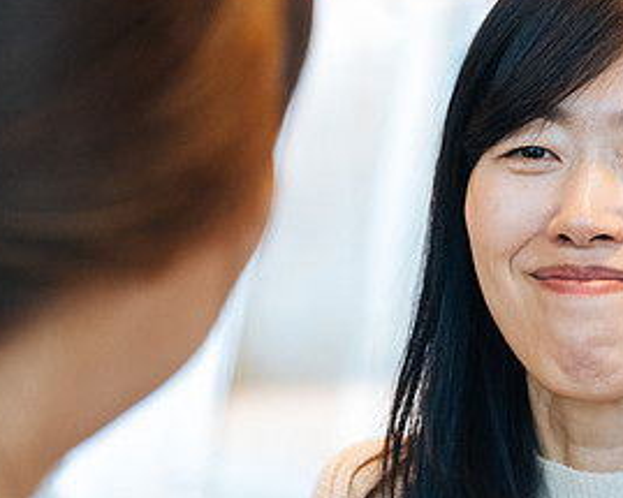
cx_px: 378
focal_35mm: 168
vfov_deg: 9.2
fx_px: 3097
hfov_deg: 11.5
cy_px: 302
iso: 2500
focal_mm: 55
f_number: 3.2
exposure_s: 1/250
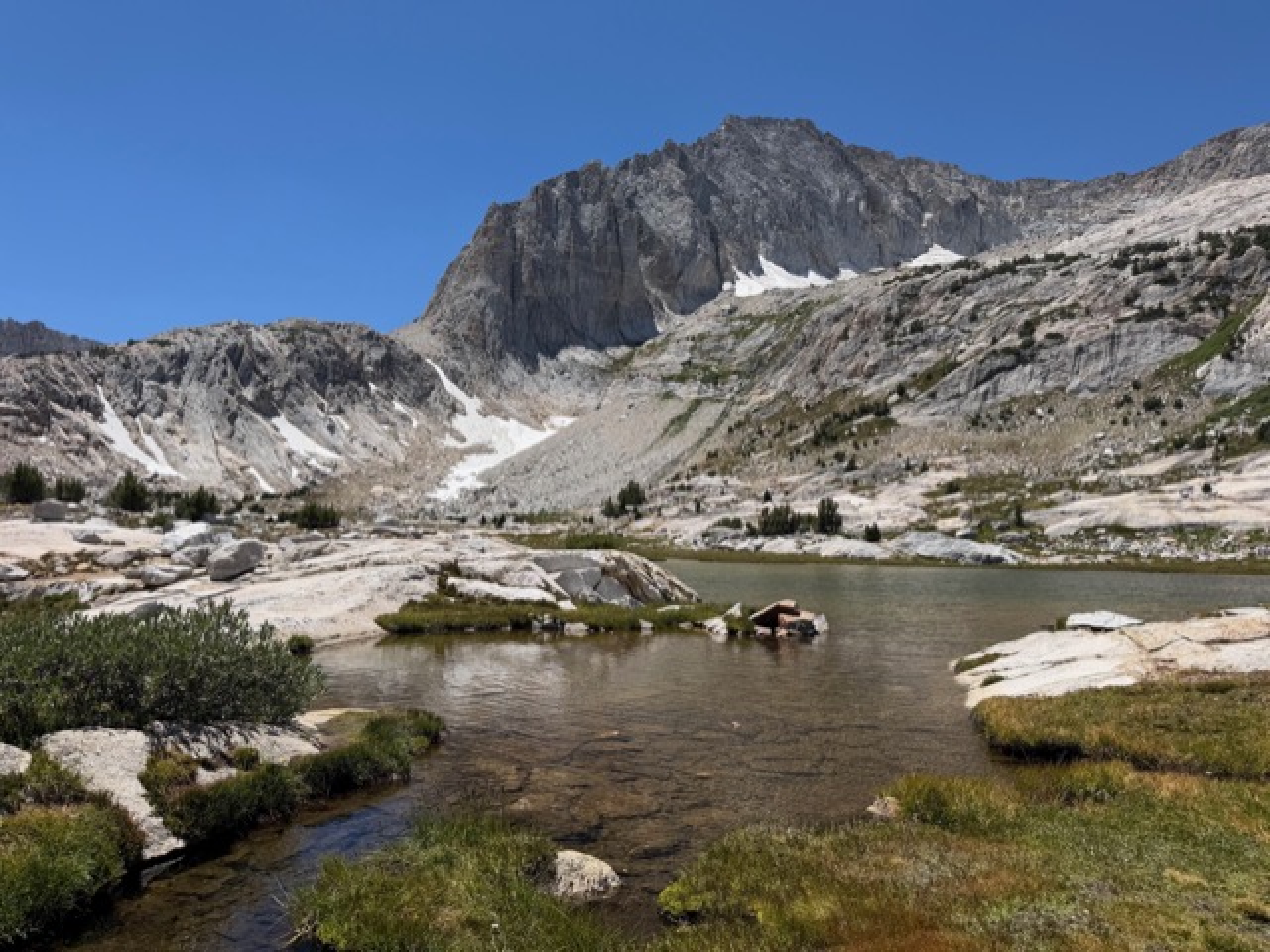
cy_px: 476
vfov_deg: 56.8
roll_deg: -1.0
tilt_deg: +4.5
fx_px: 881
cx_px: 635
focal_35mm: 24
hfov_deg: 71.6
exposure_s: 1/5714
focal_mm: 6.76
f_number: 1.78
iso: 80
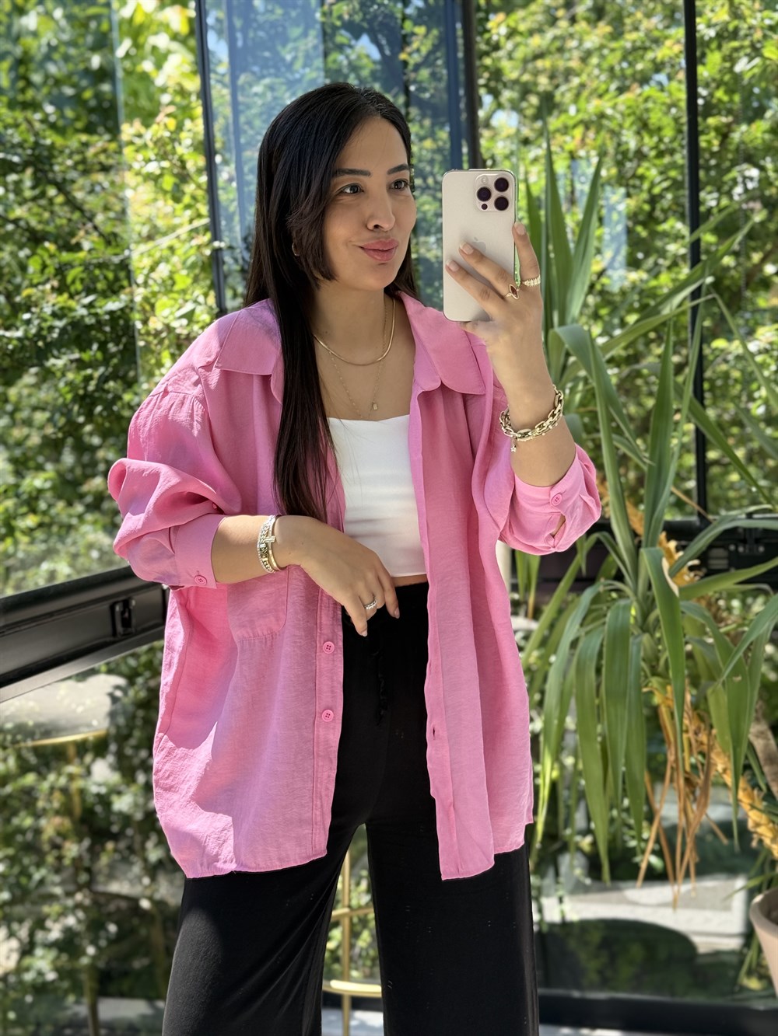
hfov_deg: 30.3
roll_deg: +4.0
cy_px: 518
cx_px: 389
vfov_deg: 39.7
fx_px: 1438
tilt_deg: -20.0
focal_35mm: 48
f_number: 1.78
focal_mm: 6.76
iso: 80
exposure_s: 1/396
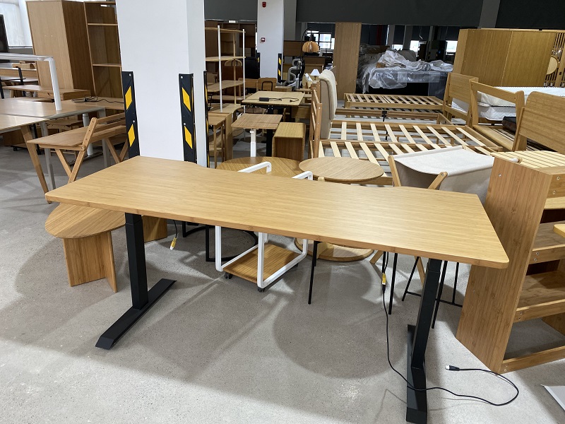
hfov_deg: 67.3
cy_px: 212
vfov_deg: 53.1
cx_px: 282
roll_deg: -2.6
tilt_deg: -19.4
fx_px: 424
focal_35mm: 26
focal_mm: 4.25
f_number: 1.8
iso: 100
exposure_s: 1/100
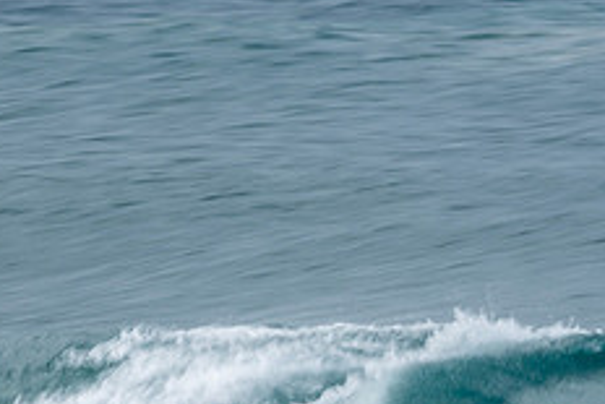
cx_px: 300
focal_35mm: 1802
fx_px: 30301
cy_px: 489
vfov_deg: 0.8
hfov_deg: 1.1
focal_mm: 480
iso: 100
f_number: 22
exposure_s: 1/25
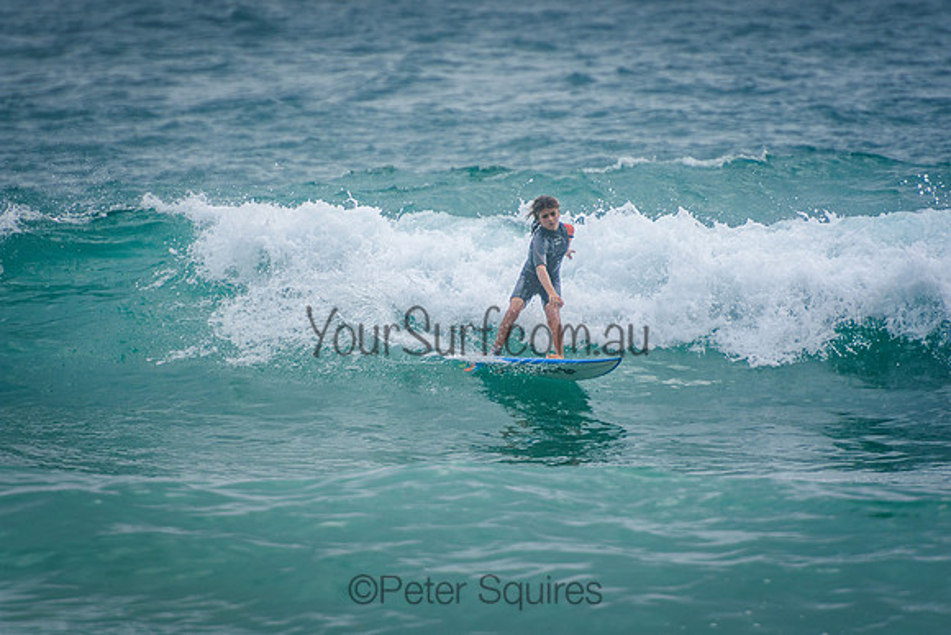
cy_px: 318
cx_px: 476
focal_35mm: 600
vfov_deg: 2.3
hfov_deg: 3.4
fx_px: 15853
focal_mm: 400
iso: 360
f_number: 5.6
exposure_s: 1/2000
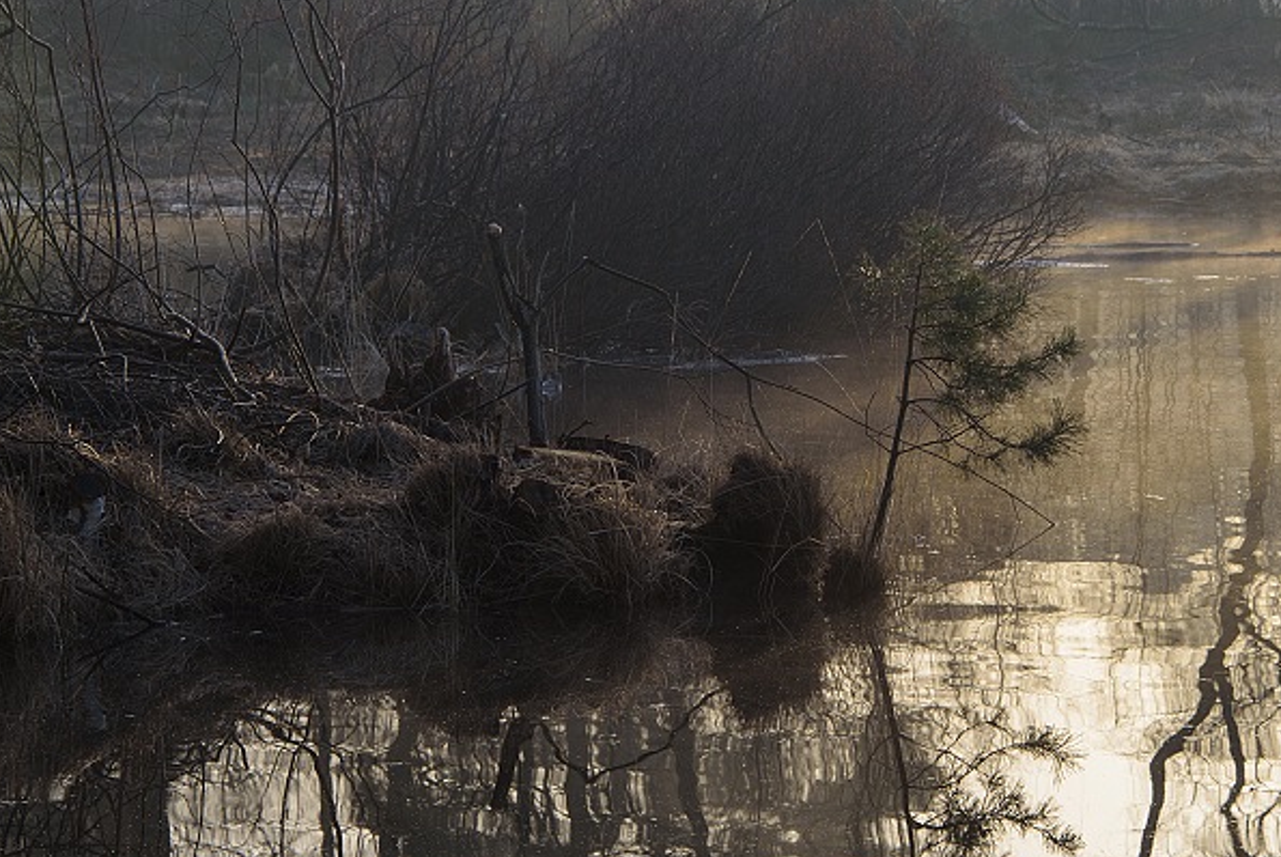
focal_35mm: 215
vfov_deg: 6.4
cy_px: 377
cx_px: 827
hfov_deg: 9.6
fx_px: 7658
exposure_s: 1/15
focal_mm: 125
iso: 100
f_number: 14
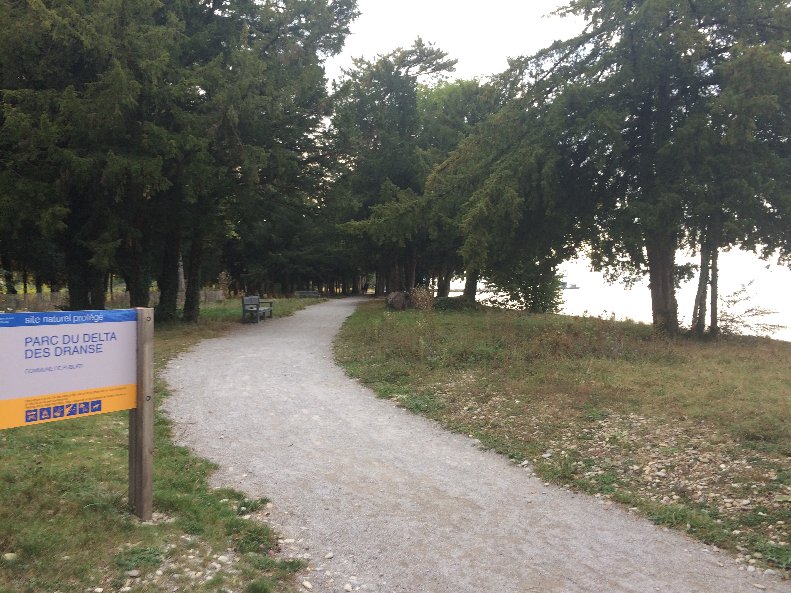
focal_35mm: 29
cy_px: 296
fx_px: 663
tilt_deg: -1.3
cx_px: 396
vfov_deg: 48.2
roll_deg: -1.2
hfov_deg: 61.7
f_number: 2.2
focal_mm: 4.15
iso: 40
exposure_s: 1/60
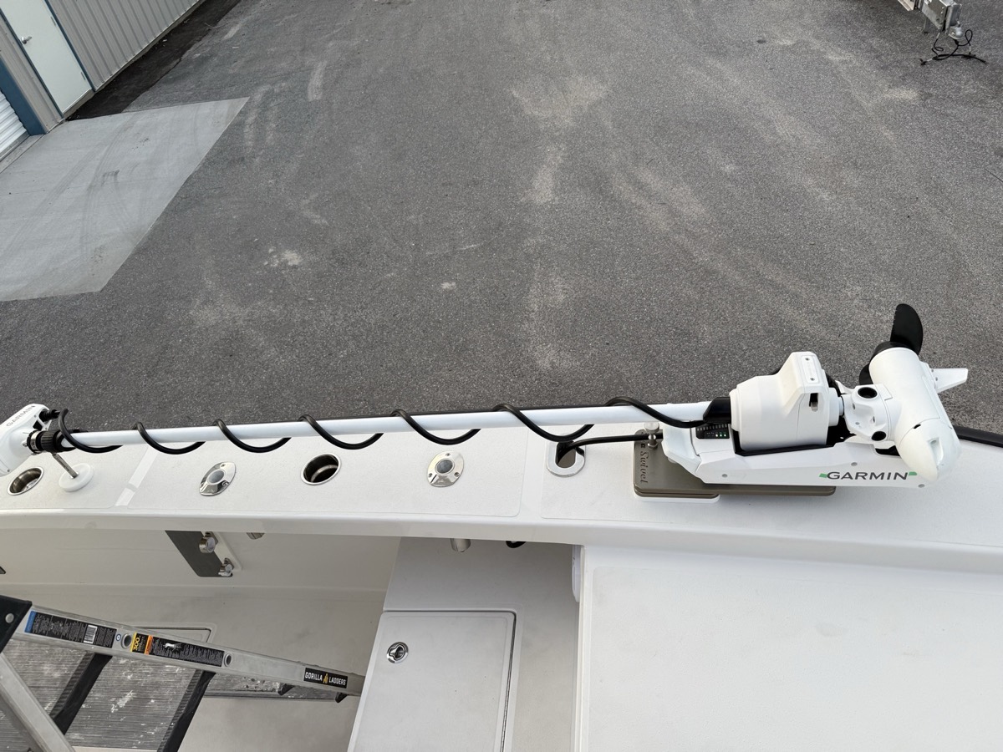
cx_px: 502
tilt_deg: -43.0
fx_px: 695
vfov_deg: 56.8
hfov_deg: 71.6
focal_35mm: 24
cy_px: 376
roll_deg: +14.3
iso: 80
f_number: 1.78
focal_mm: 6.76
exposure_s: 1/440
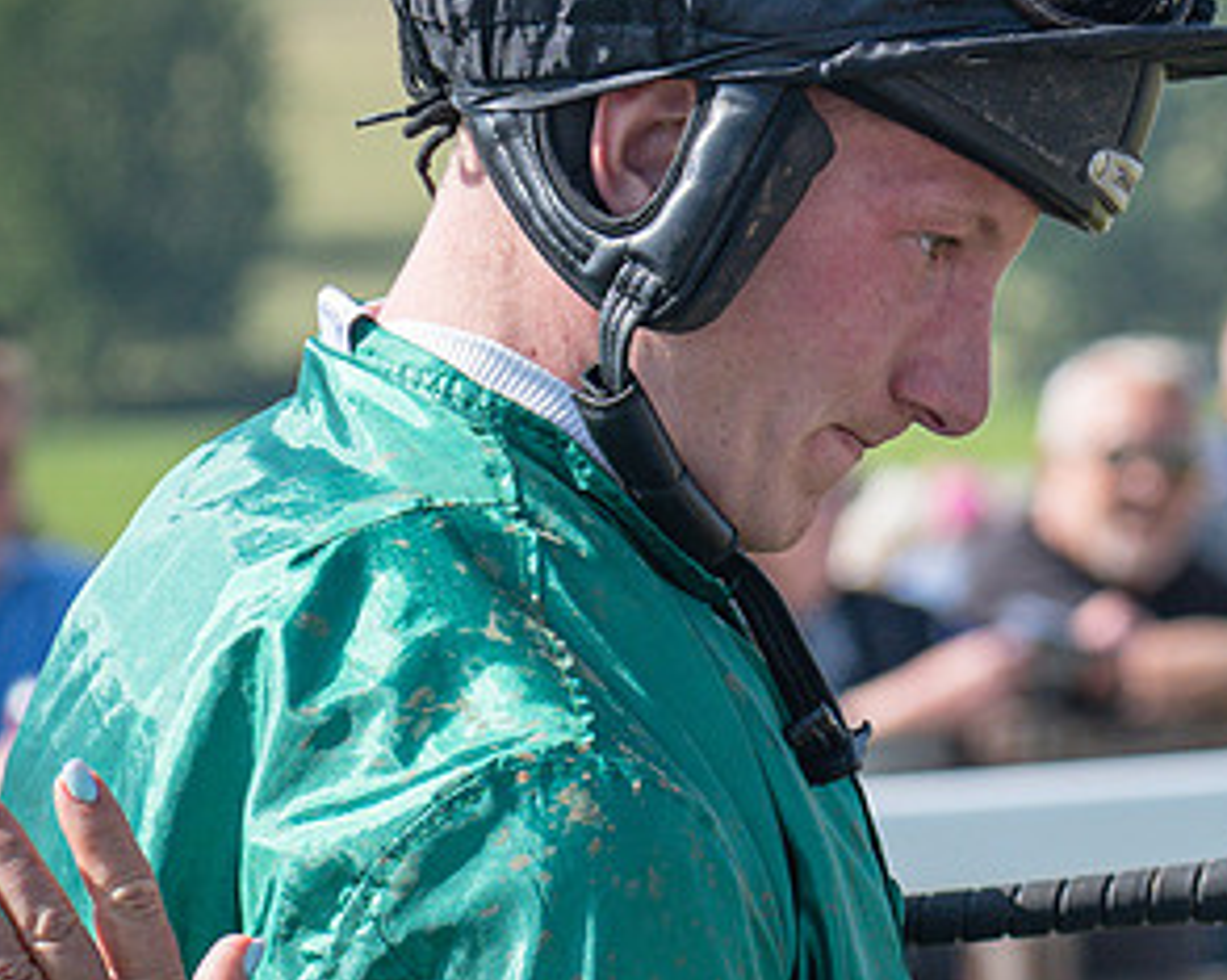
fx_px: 12956
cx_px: 1010
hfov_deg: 5.4
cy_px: 494
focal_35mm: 357
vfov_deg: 4.3
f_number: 4
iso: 320
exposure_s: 1/1400
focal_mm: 110
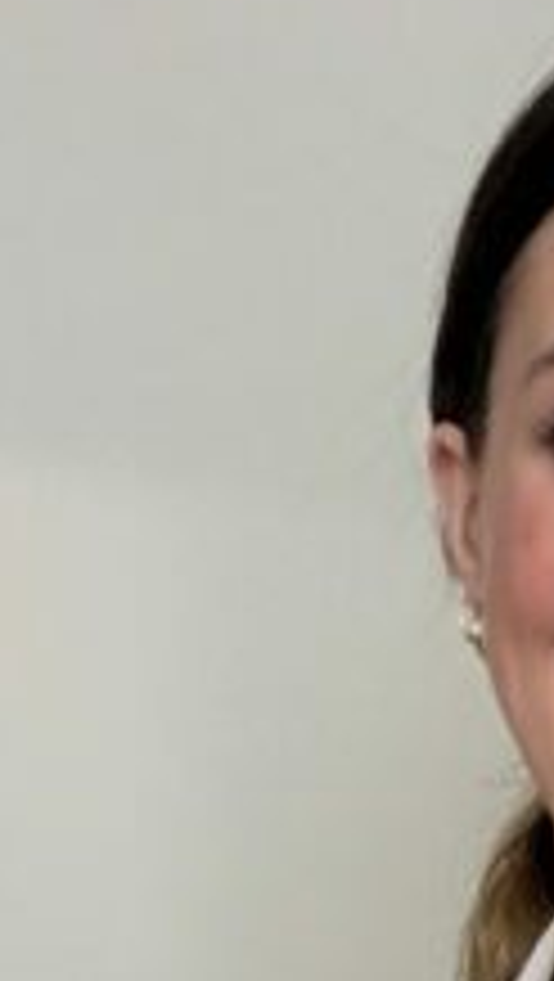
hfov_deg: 10.0
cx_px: 586
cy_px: 1656
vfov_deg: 15.7
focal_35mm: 120
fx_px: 3127
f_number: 1.9
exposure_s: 1/60
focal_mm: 2.71
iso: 125
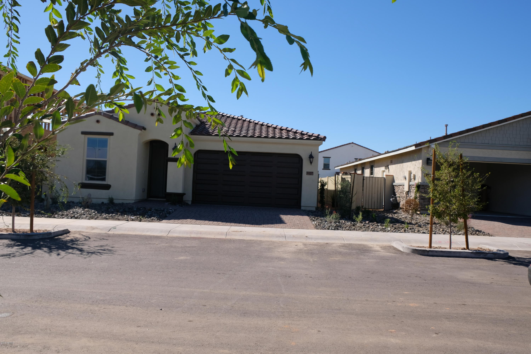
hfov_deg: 65.5
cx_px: 266
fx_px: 413
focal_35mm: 28
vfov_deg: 46.4
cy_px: 177
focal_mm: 18.8
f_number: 8
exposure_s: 1/680
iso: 400
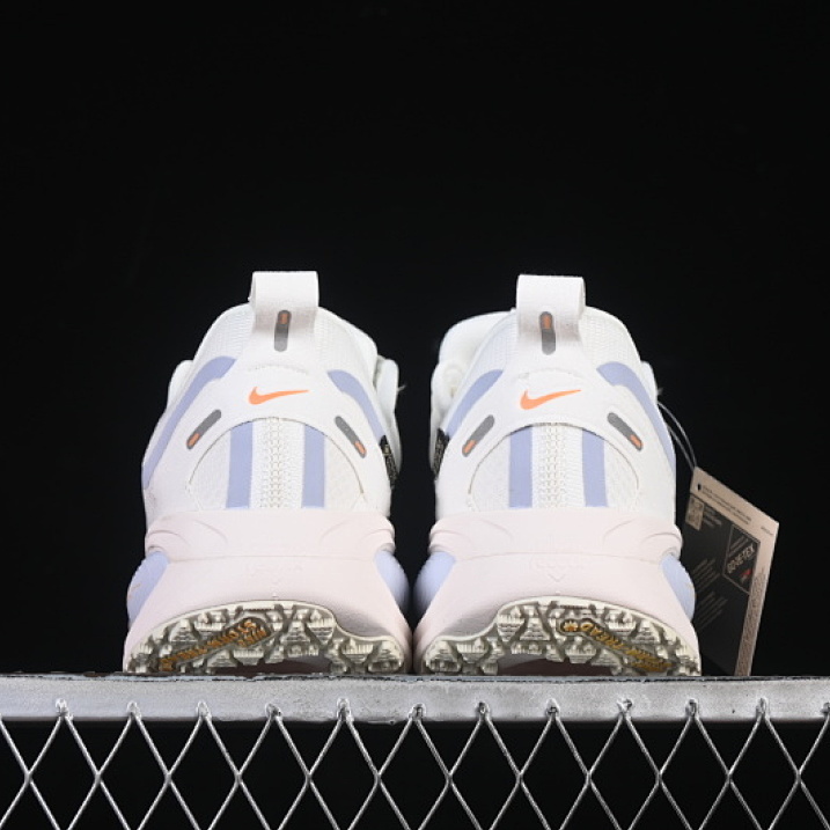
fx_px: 2604
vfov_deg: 18.1
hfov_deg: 18.1
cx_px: 431
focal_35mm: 96
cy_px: 416
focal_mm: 50
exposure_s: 1/80
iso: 160
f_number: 8
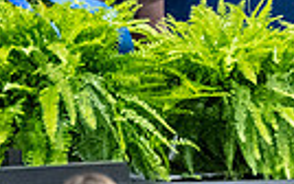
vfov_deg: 0.8
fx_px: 12446
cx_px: 333
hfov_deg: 1.4
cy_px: -213
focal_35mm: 1552
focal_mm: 200
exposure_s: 1/200
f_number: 4
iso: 2000
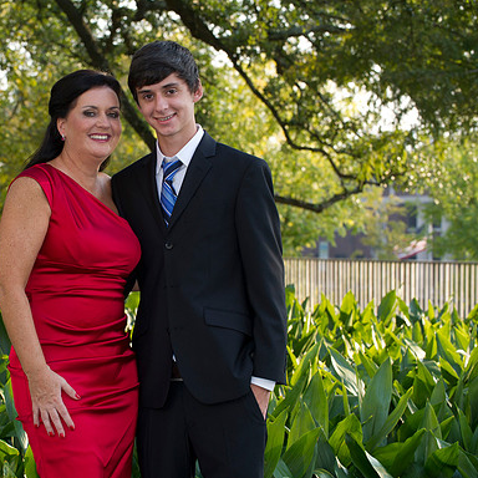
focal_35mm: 122
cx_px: 136
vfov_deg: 14.3
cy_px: 239
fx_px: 1906
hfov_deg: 14.3
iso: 320
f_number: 5.6
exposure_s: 1/125
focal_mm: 95
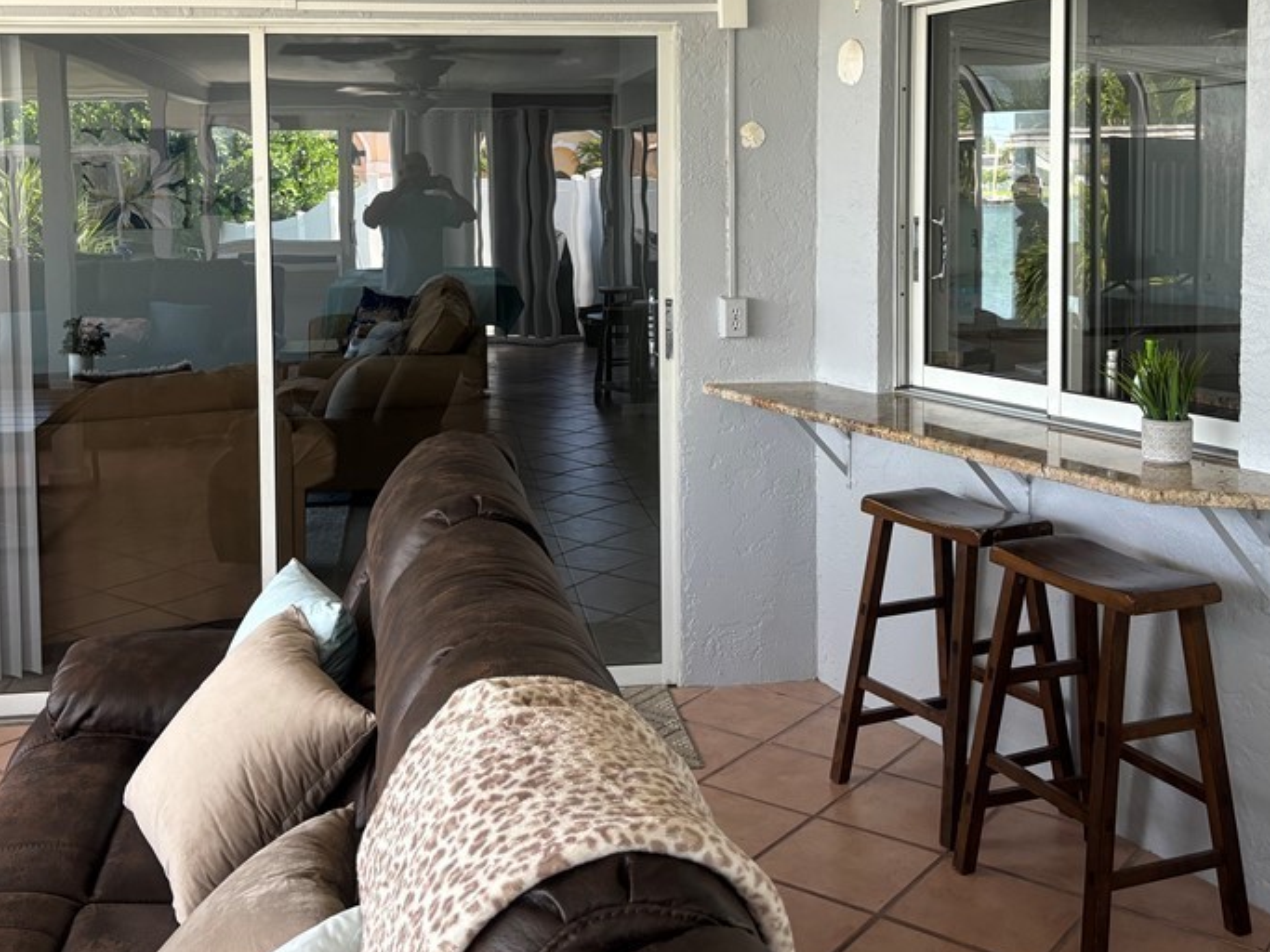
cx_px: 614
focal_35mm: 39
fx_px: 1431
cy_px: 288
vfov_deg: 36.3
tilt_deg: -4.0
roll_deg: -0.3
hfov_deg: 47.9
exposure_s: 1/121
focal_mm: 5.96
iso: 125
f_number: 1.6
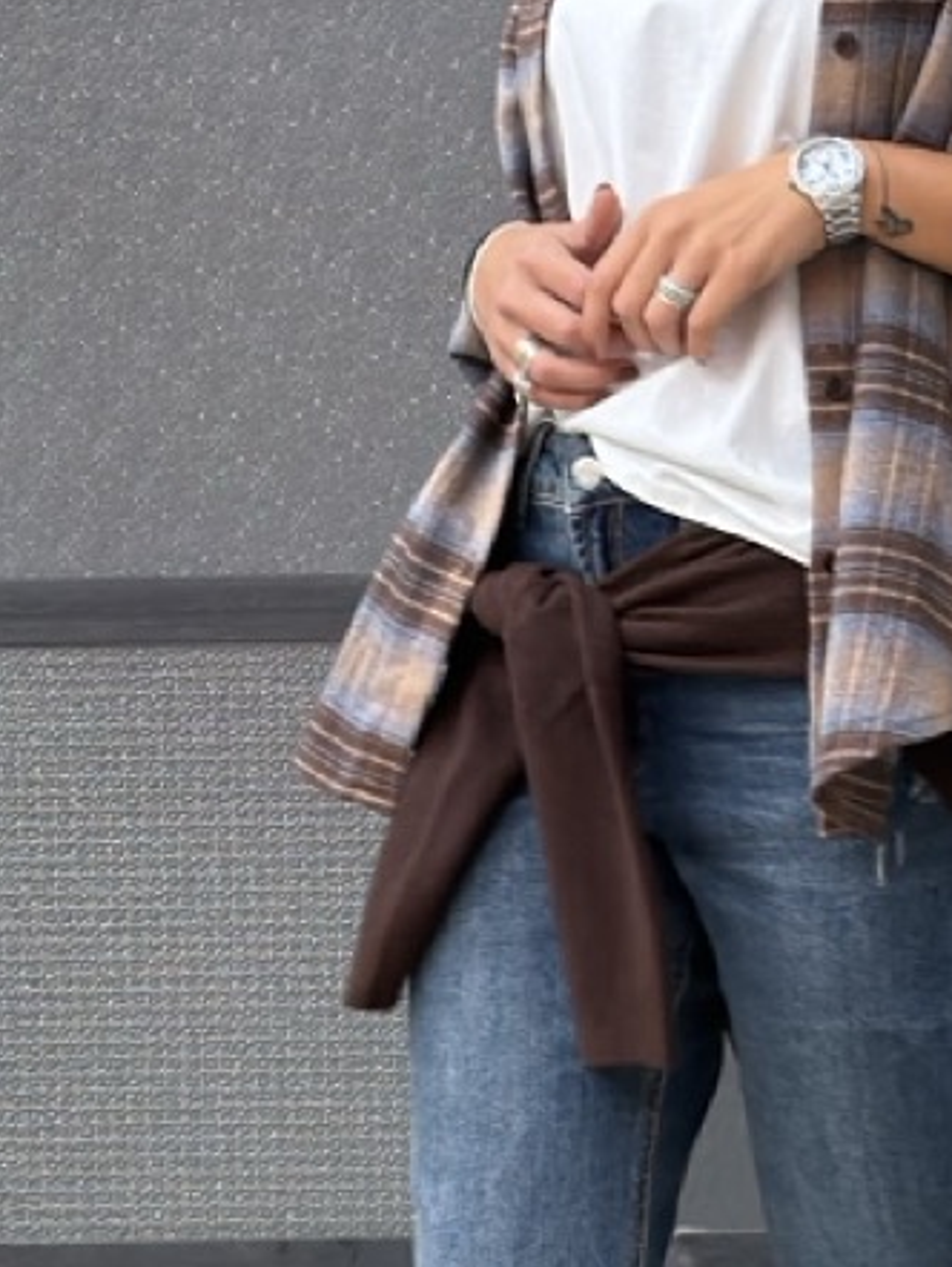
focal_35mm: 139
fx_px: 5092
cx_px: 502
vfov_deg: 14.2
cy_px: 814
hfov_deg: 10.7
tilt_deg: +0.6
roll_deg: +1.4
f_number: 1.78
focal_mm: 6.76
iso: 320
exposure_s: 1/159
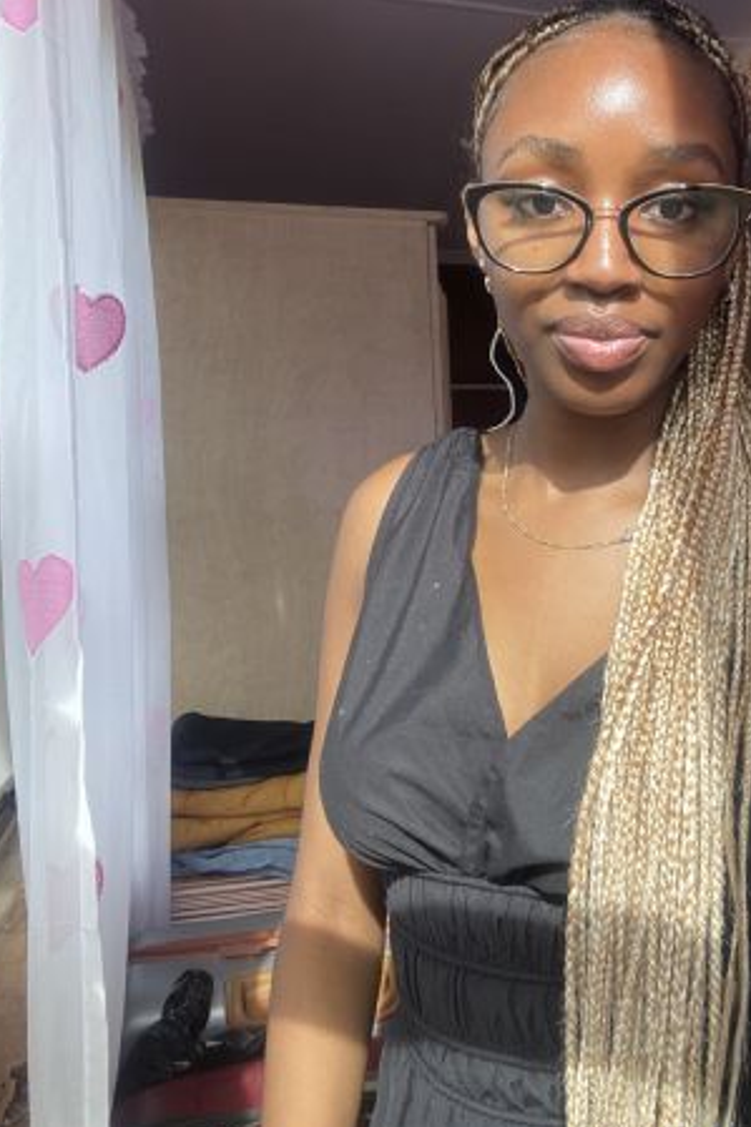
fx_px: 1002
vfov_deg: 58.1
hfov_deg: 40.7
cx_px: 490
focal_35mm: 32
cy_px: 429
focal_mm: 2.71
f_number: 2.2
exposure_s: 1/122
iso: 80
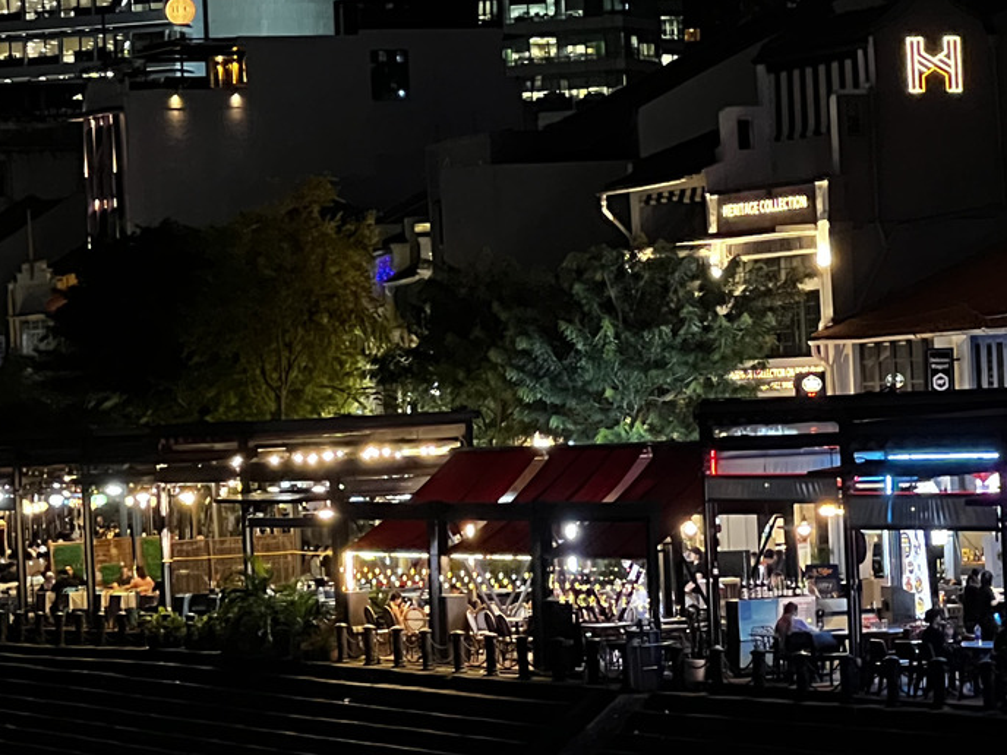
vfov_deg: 8.3
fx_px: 5207
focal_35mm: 179
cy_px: 556
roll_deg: +3.0
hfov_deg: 11.0
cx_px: 552
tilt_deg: -1.6
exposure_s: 1/34
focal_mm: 9
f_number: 2.8
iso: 1600
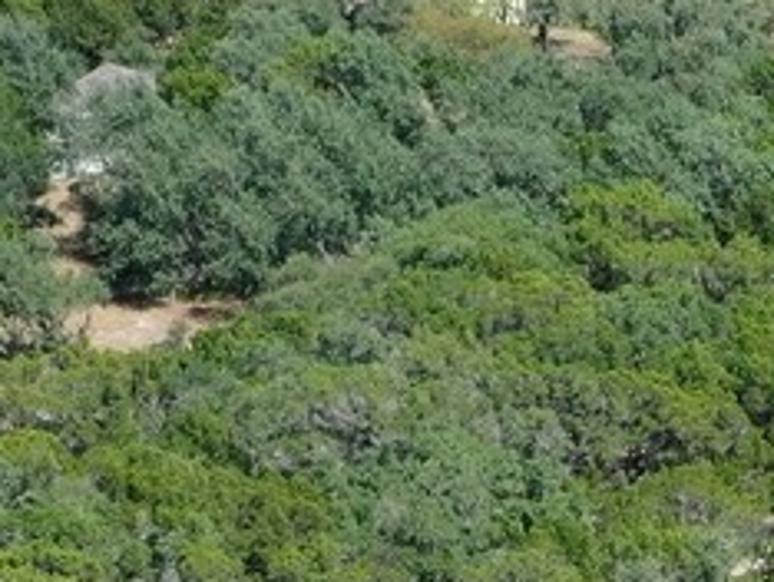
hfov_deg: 9.7
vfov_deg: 7.2
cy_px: 1647
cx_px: 1660
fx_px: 4163
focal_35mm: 186
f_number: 5.6
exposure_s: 1/320
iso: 100
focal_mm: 10.26
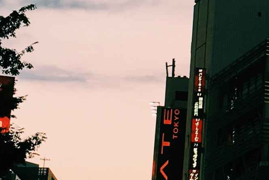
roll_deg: -0.4
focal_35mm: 182
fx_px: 1360
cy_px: -69
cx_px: 452
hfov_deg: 10.7
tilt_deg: +20.4
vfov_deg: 7.4
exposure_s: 1/40
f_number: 2.2
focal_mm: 4.15
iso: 25
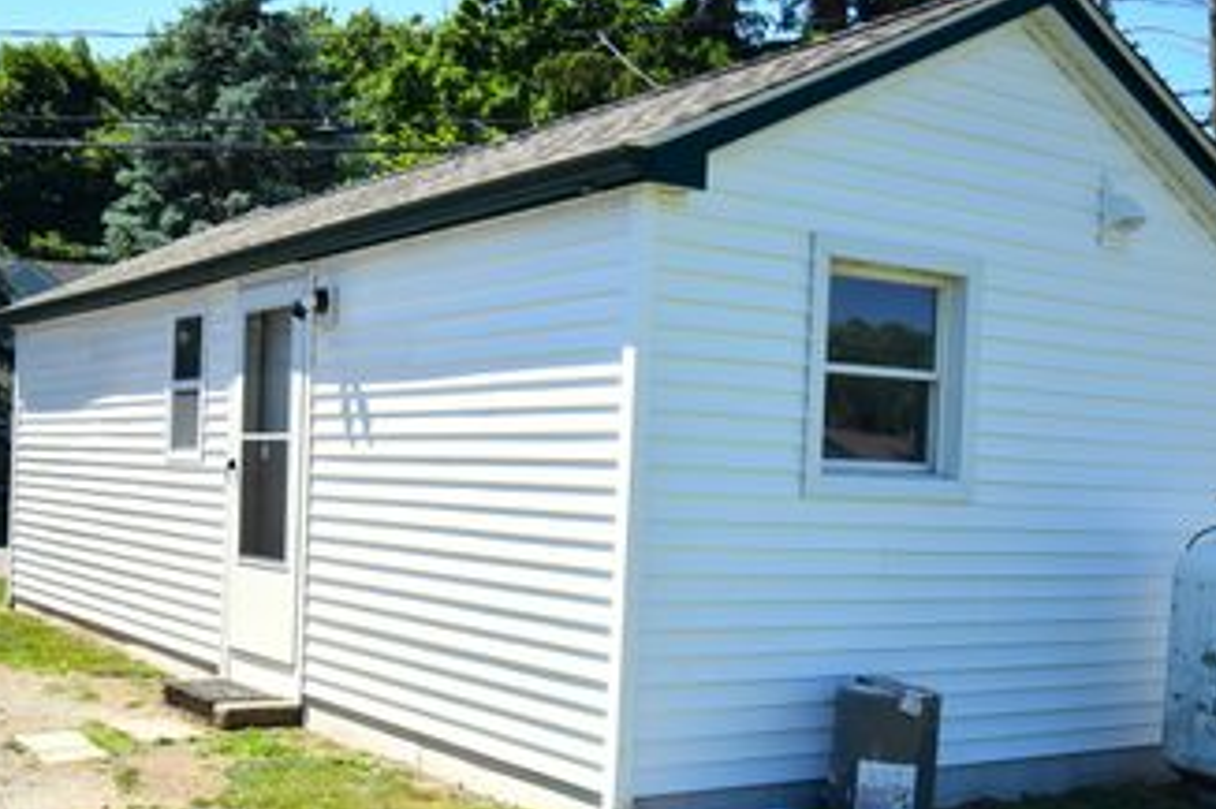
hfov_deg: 42.8
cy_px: 569
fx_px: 1553
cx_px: 586
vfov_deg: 28.9
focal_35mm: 46
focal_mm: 20
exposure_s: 1/400
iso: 200
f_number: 6.3
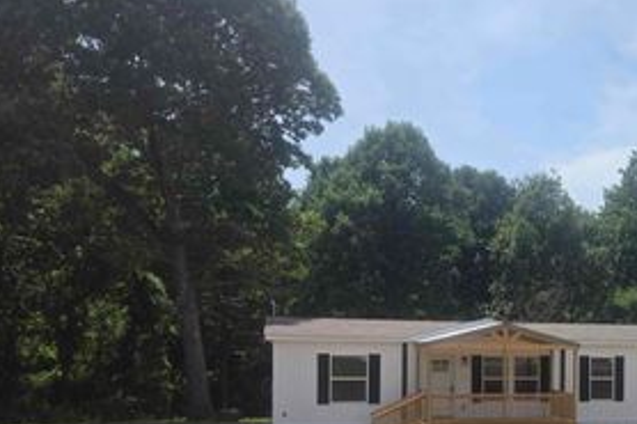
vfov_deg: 30.0
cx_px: 518
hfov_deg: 43.2
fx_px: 760
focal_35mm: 43
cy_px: 370
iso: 25
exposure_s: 1/2404
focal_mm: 5.4
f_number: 1.8
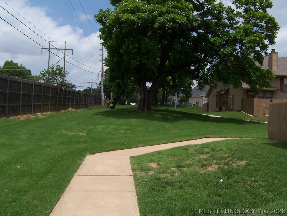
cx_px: 144
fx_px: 315
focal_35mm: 38
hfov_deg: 49.0
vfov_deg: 37.7
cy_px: 108
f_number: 5.6
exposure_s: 1/500
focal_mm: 6.3
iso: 80
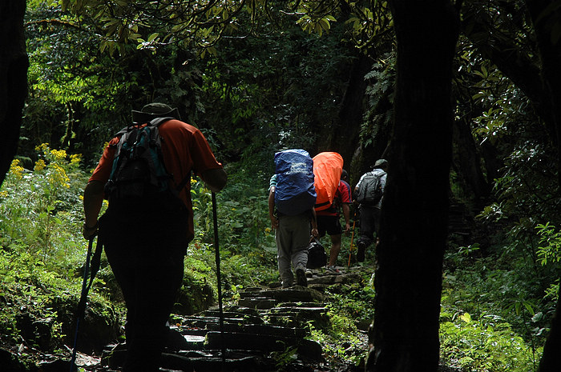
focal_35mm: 105
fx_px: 1634
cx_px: 280
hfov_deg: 19.5
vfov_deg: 13.0
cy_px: 186
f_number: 7.1
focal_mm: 70
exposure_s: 1/250
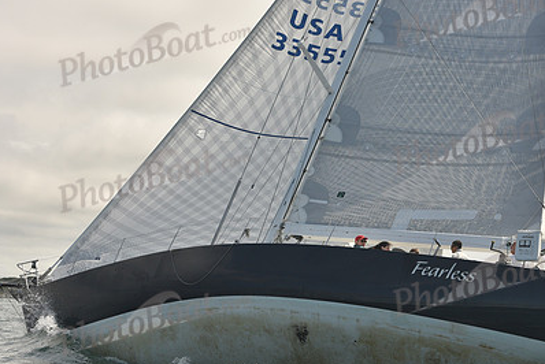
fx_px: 1545
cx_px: 323
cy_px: 229
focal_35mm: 102
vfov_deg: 13.4
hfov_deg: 20.0
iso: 320
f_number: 6.3
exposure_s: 1/1000
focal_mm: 70
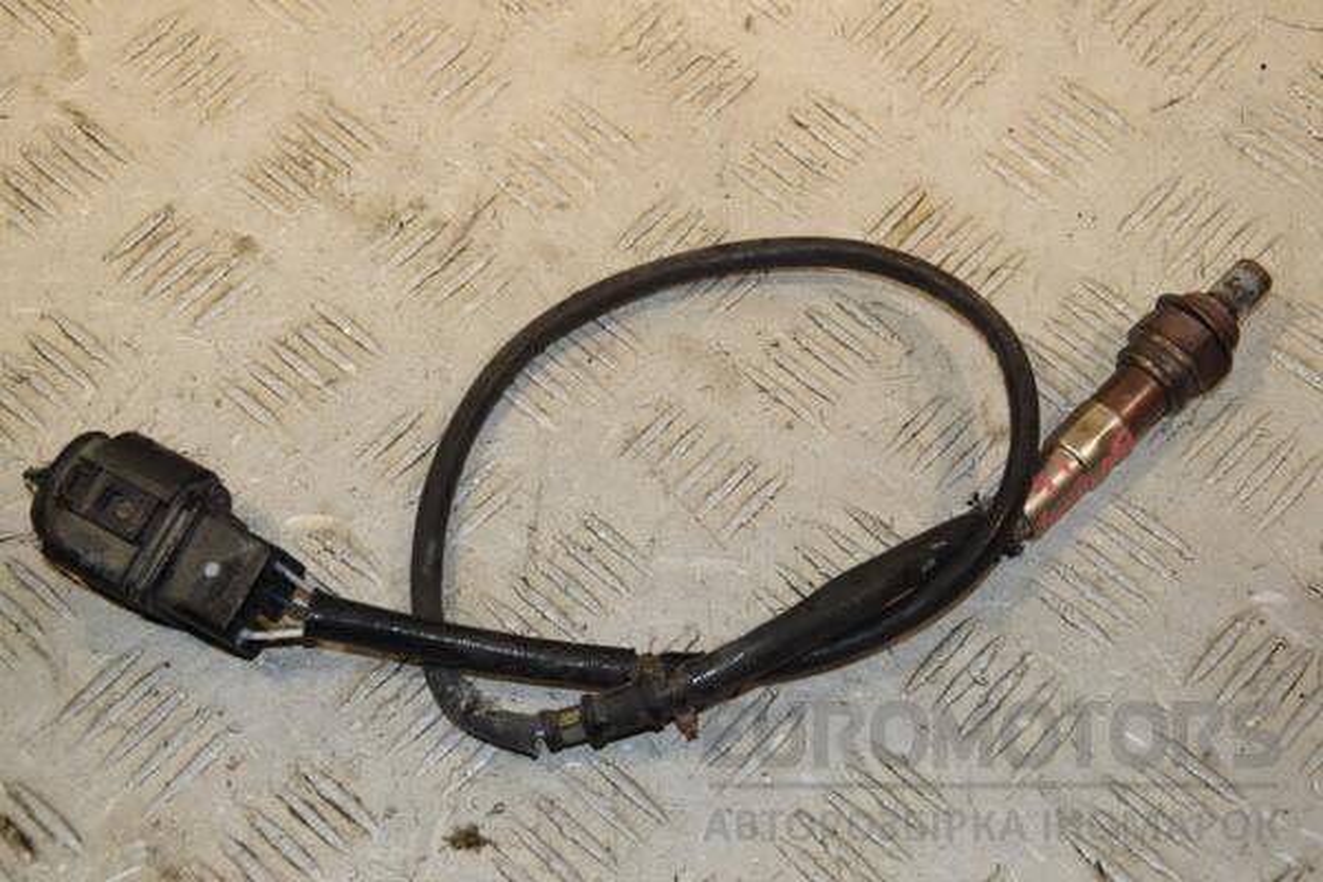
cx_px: 662
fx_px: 2756
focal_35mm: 75
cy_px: 441
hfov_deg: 27.0
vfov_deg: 18.2
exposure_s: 1/200
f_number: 8
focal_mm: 50
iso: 800
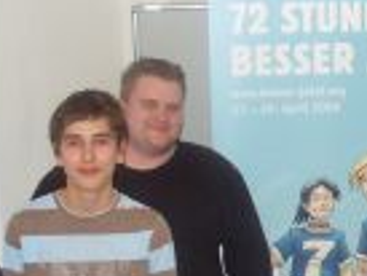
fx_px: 1146
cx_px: 367
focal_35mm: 108
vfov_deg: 13.3
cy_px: 351
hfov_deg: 17.8
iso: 300
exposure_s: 1/60
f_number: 2.8
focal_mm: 6.1
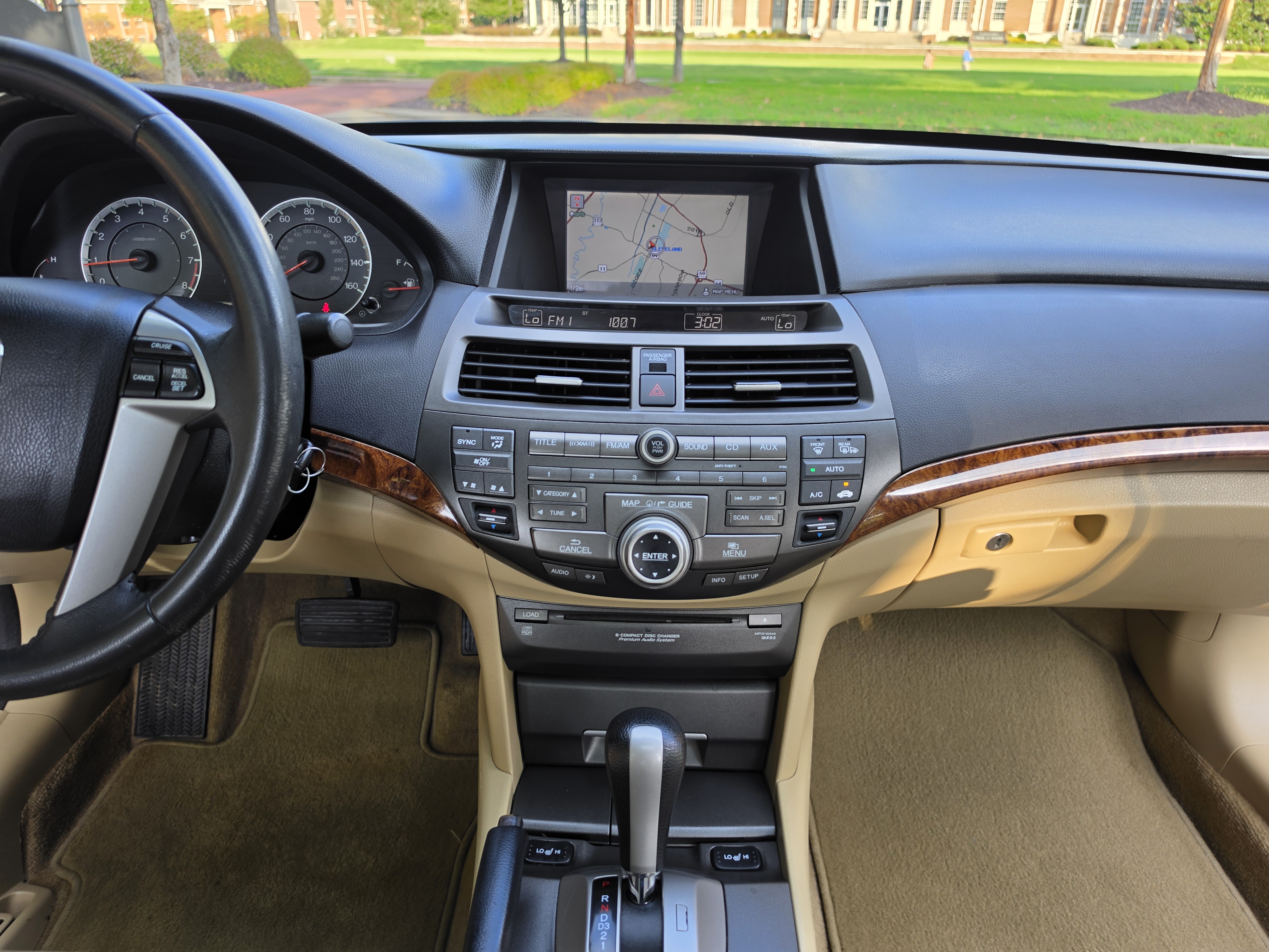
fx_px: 843
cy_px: 476
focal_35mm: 23
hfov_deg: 73.9
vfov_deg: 58.9
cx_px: 634
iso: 16
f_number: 1.4
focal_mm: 6.5
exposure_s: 1/138
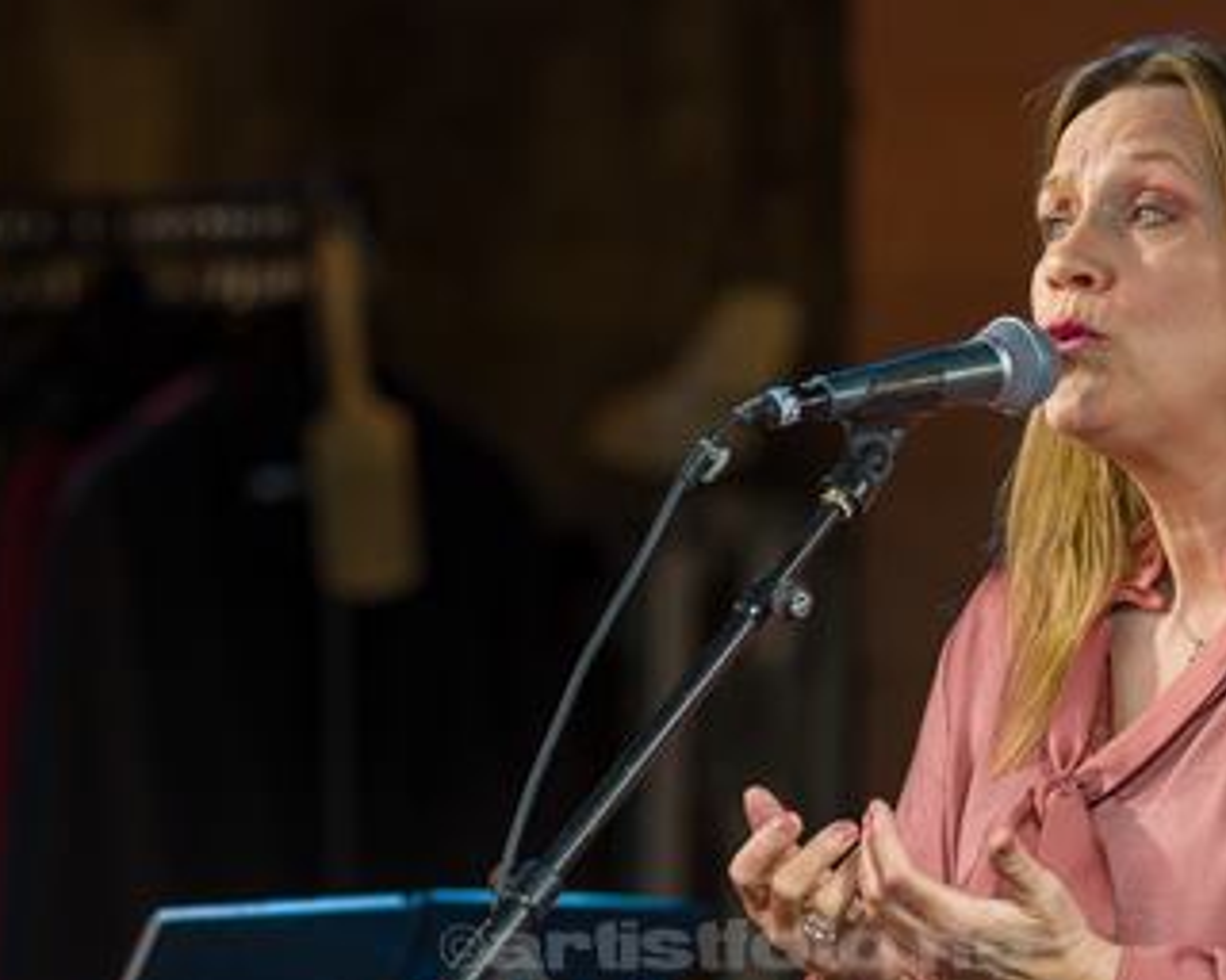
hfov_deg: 3.1
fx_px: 23005
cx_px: 467
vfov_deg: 2.4
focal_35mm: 634
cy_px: 668
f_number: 2.8
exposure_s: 1/1000
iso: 800
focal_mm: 300
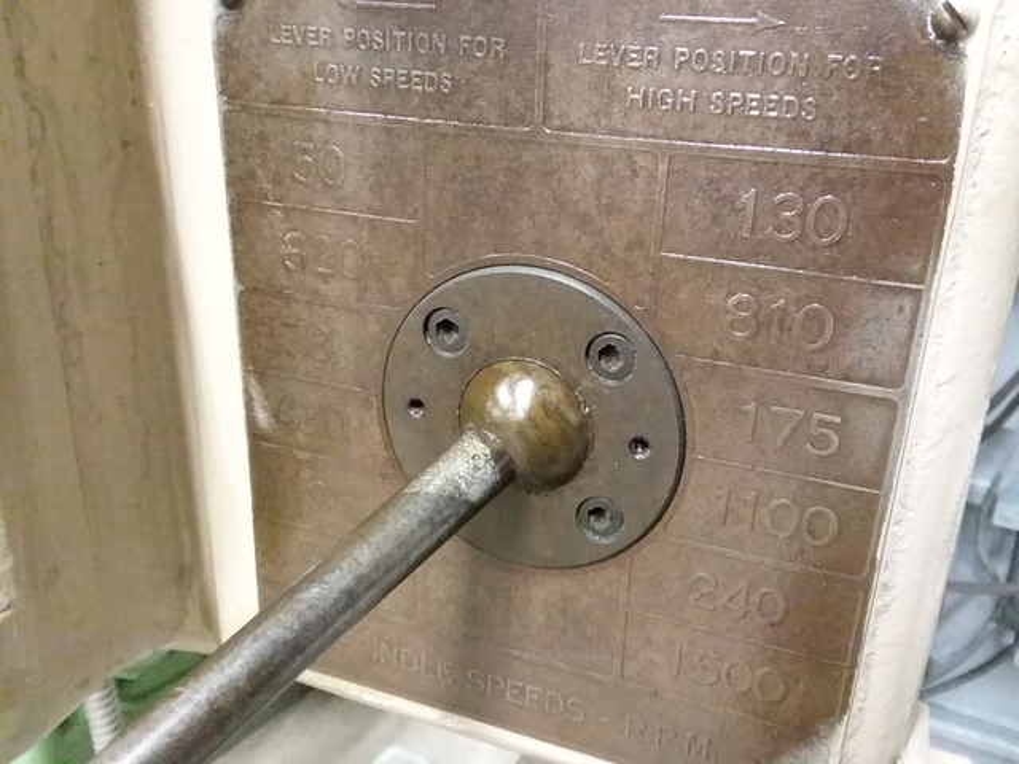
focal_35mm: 29
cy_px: 382
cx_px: 510
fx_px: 854
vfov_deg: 48.2
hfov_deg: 61.7
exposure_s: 1/17
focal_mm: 2.47
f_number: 1.9
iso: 640
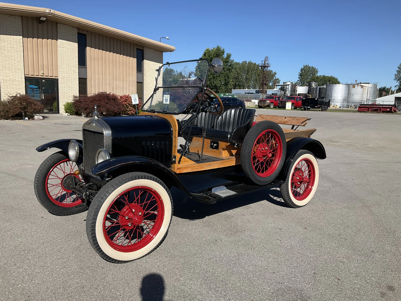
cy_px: 150
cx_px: 200
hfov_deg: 61.7
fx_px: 336
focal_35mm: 29
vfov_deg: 48.2
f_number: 1.8
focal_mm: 3
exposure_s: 1/2141
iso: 25
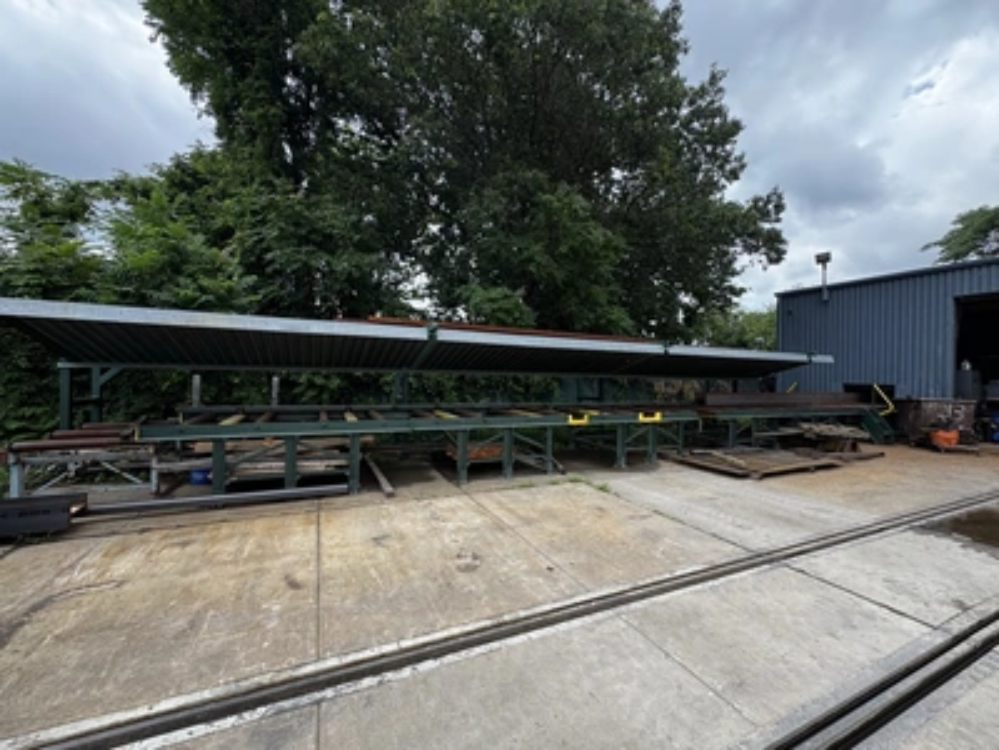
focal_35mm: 14
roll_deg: -1.6
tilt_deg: -0.3
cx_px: 500
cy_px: 375
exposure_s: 1/340
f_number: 2.2
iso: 40
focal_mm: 2.22
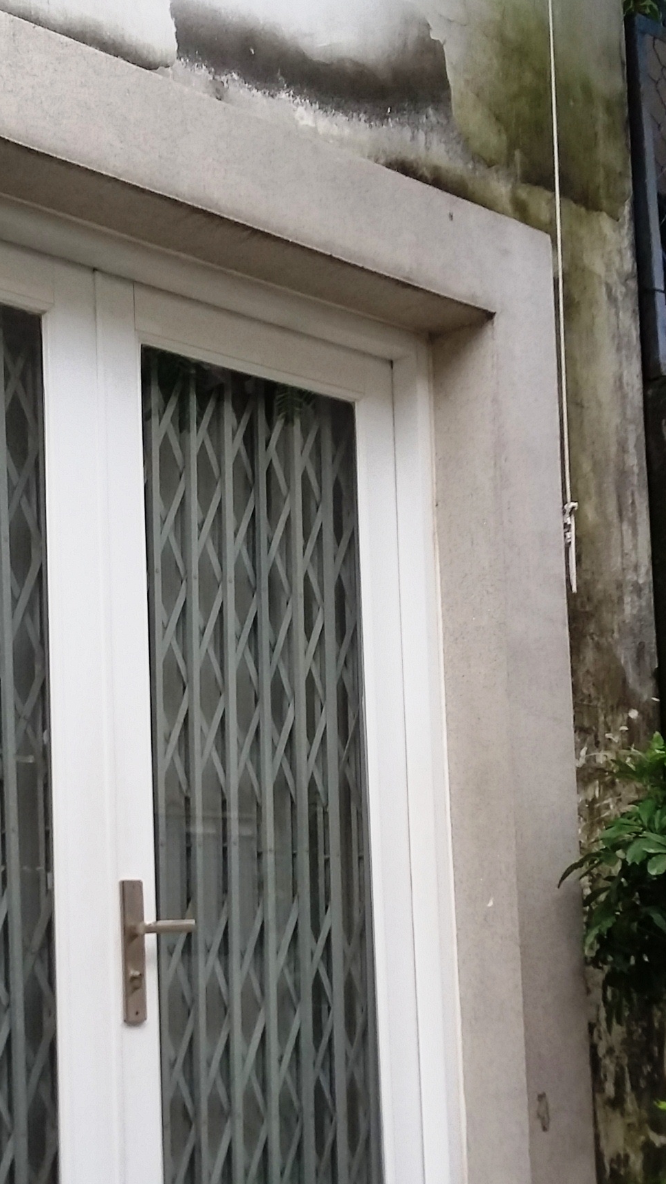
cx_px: 205
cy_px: 815
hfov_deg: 18.8
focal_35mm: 64
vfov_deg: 32.5
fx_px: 2009
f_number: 2.2
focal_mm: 3.3
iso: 80
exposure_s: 1/100
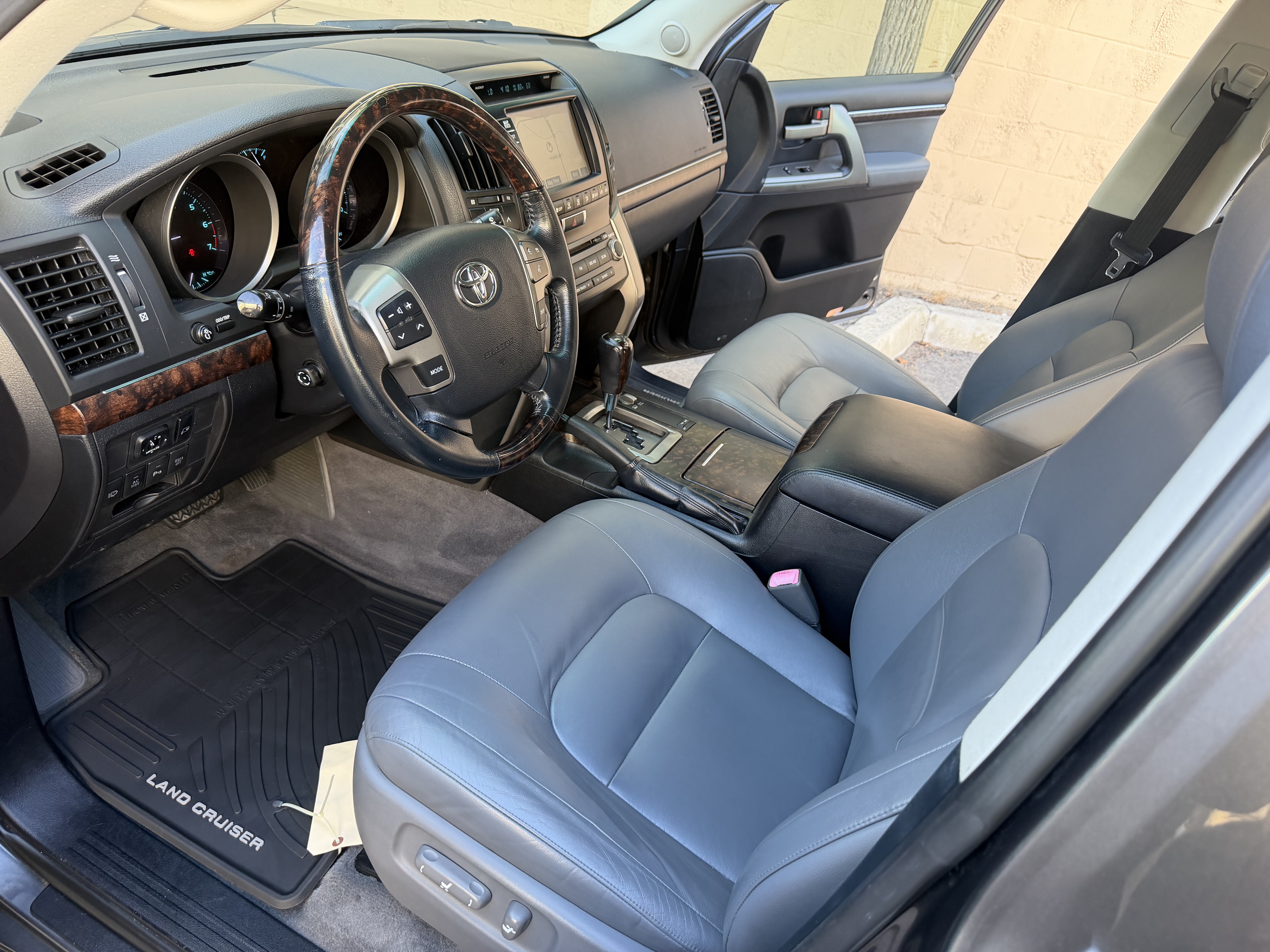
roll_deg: -13.0
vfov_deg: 56.8
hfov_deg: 71.6
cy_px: 476
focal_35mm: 24
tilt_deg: -30.9
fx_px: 881
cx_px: 635
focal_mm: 6.76
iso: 200
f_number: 1.78
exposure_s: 1/121
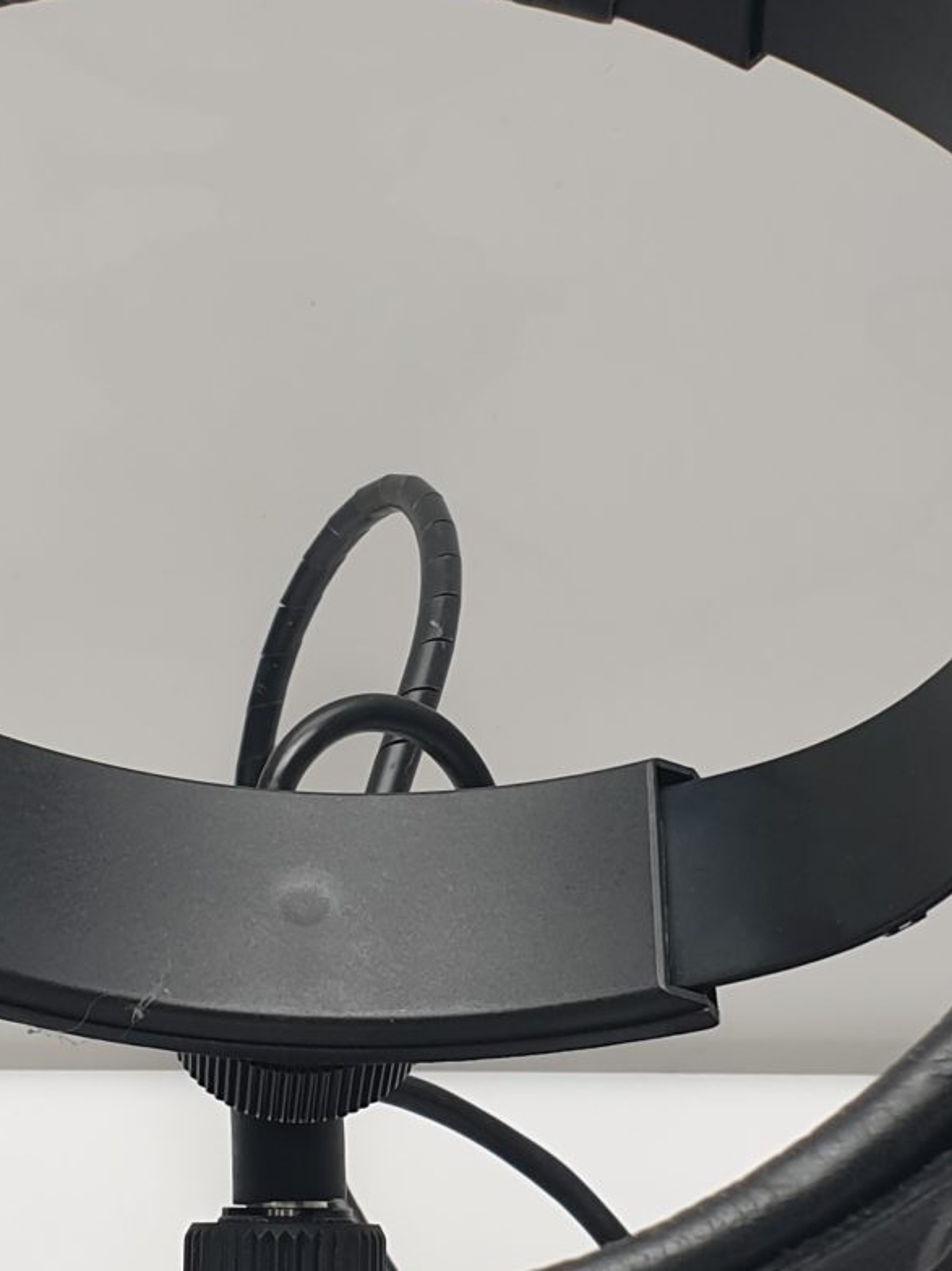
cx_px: 396
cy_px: 739
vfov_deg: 23.0
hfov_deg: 17.4
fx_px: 3118
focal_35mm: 85
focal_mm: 4.3
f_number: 2.4
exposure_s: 1/100
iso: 80
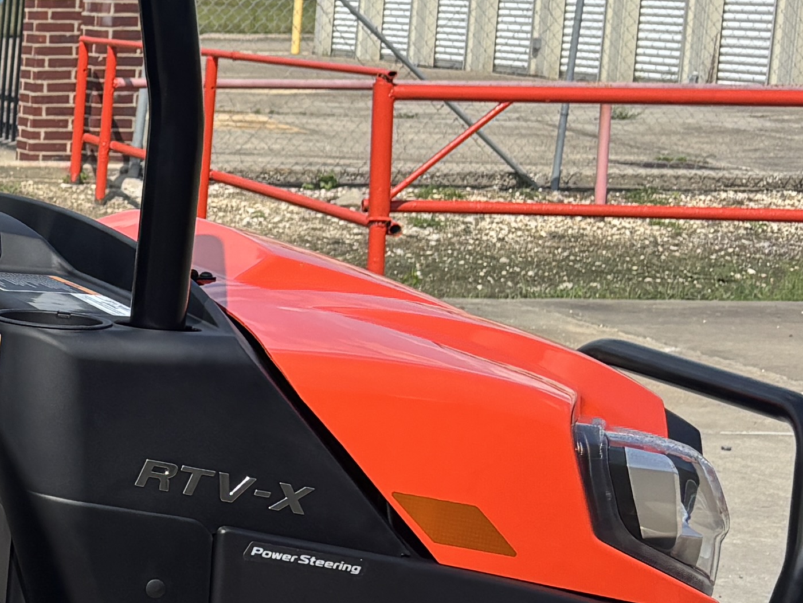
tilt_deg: -8.3
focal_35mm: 106
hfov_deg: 15.7
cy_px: 298
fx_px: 2459
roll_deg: -1.9
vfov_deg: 14.0
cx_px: -664
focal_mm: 5.96
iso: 50
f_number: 1.6
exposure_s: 1/3788
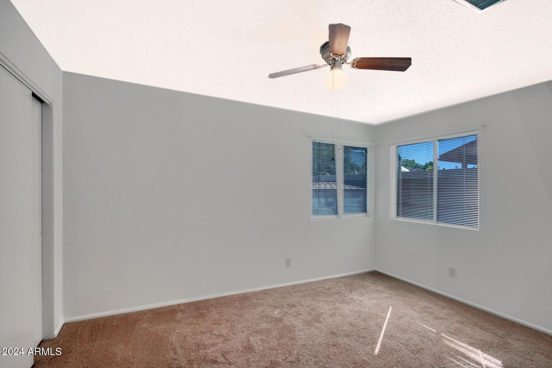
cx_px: 276
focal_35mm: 16
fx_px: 245
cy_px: 184
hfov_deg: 96.7
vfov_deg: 73.7
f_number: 8
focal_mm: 16
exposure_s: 1/320
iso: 400
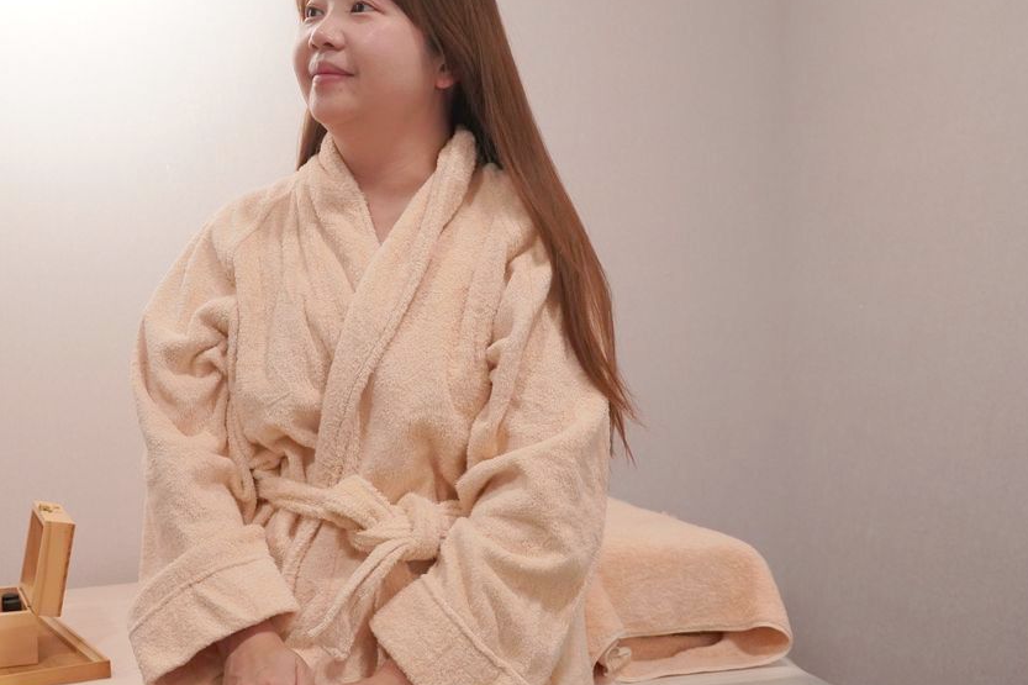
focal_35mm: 49
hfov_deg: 40.1
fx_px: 1399
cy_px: 341
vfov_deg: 27.5
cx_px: 384
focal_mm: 34
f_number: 4
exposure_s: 1/160
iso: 5000
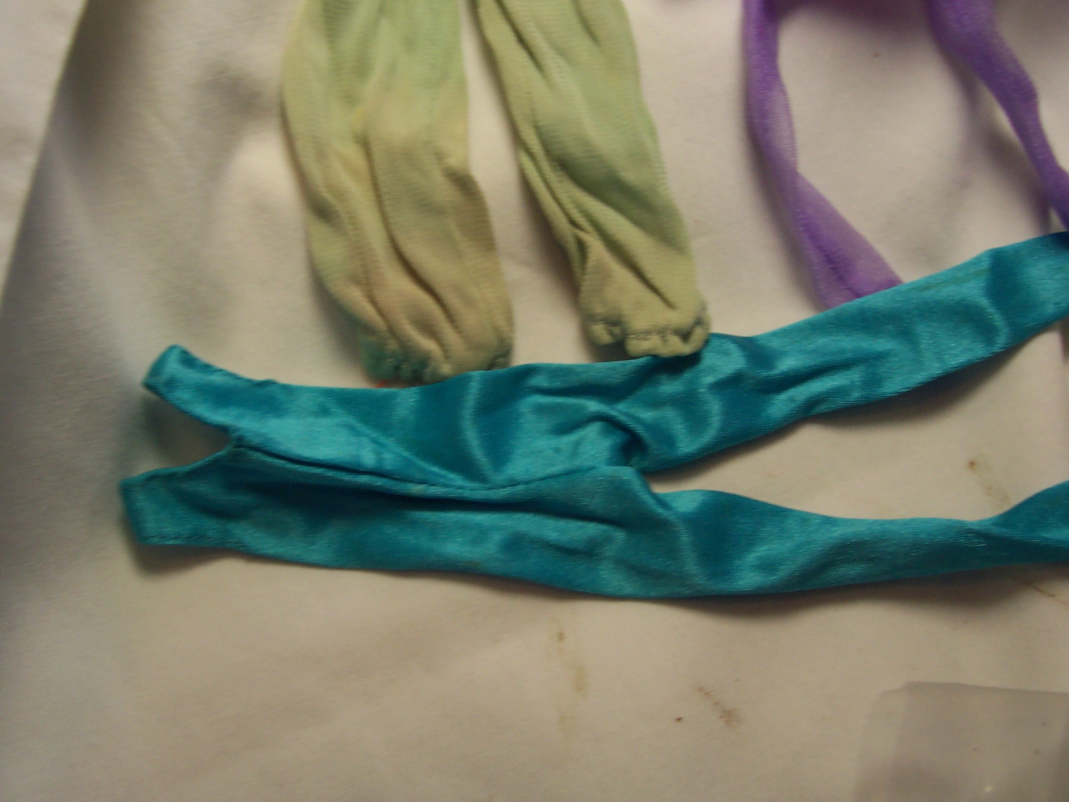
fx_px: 1143
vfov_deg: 38.7
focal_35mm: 37
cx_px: 534
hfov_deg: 50.1
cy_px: 401
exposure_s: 1/60
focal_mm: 5.6
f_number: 2.8
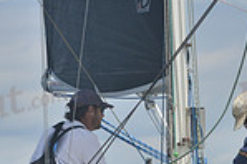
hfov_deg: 2.6
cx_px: 154
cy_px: 181
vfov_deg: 1.8
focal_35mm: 780
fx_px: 5346
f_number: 9
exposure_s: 1/800
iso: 280
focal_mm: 200
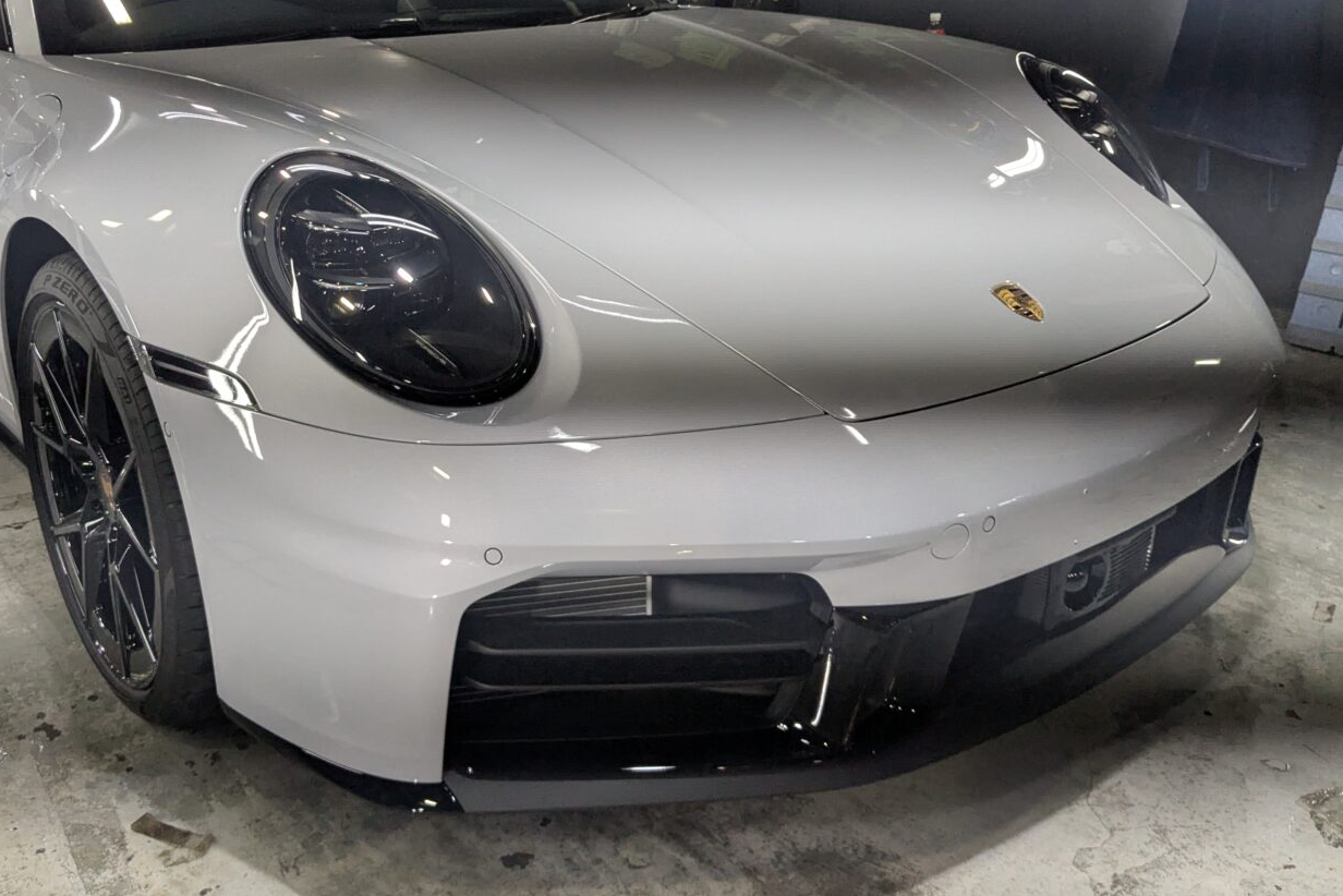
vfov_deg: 37.6
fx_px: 1306
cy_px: 324
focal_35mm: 35
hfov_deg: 54.2
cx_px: 561
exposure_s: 1/289
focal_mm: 4.38
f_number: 1.73
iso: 116
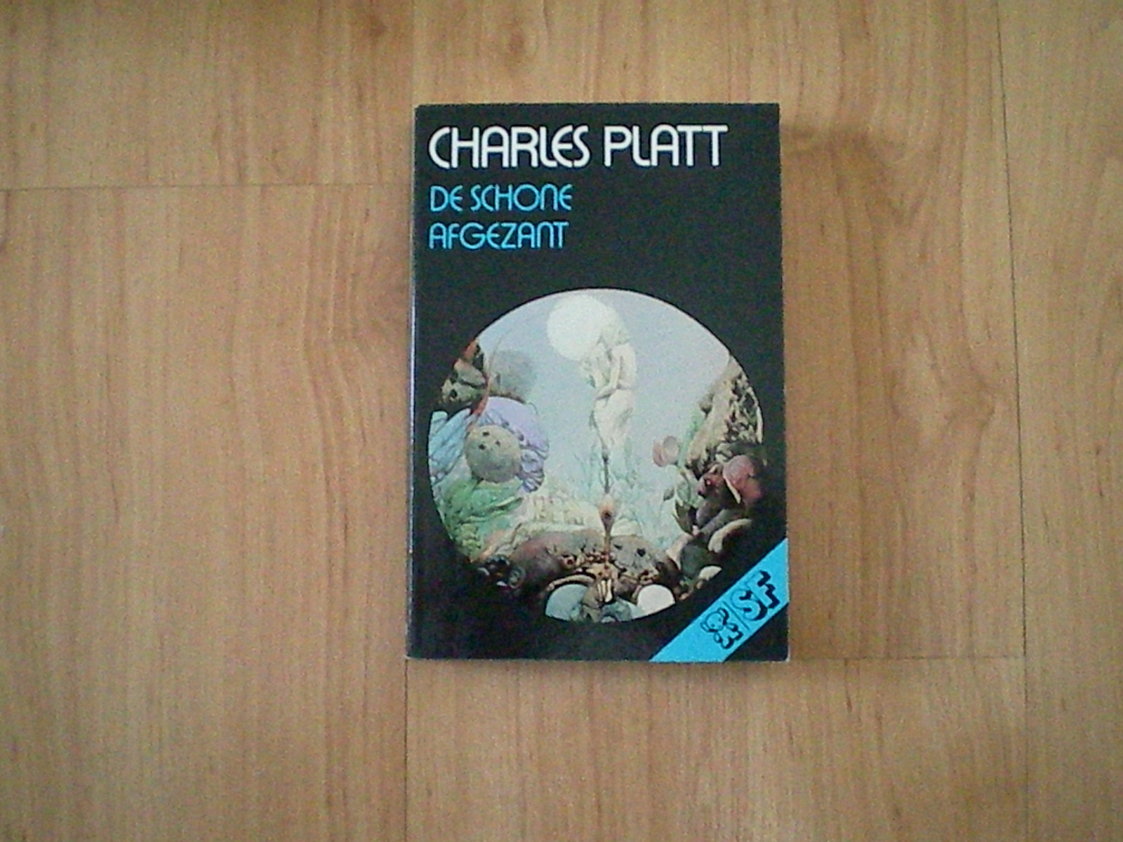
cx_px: 562
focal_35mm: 38
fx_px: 1233
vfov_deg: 37.7
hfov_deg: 49.0
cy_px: 421
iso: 1998
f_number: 3.1
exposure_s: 1/50
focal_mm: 6.3
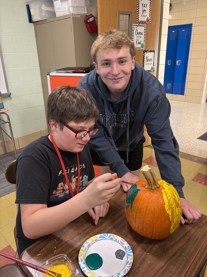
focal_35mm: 26
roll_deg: +0.9
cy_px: 138
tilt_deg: -21.2
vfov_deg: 67.3
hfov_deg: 53.1
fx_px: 207
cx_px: 104
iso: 125
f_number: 1.6
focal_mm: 5.96
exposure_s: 1/60
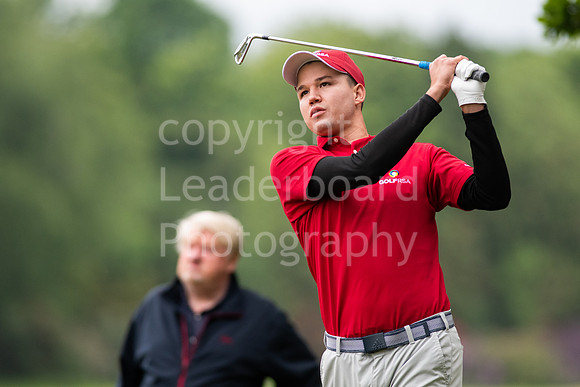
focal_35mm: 450
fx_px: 7251
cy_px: 194
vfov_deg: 3.1
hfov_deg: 4.6
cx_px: 290
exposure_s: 1/1600
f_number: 4
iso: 1250
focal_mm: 300
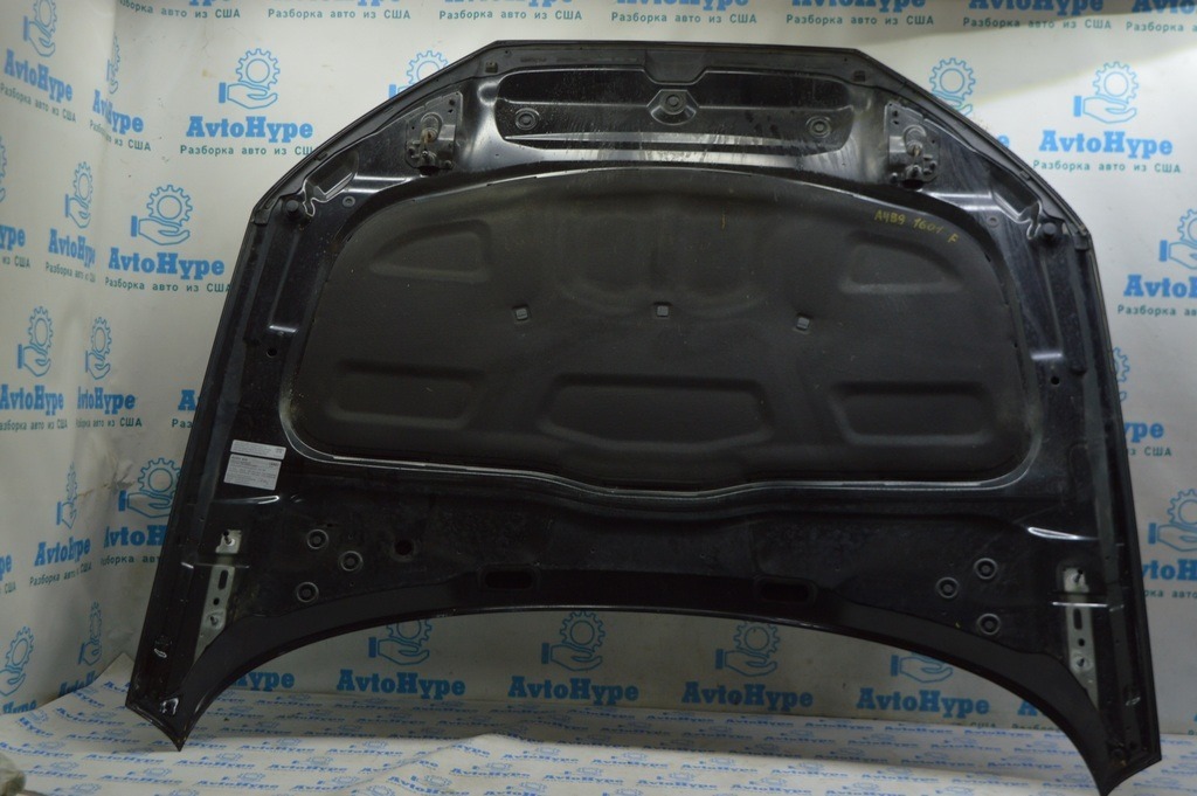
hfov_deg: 38.9
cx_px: 598
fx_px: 1694
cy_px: 398
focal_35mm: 51
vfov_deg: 26.4
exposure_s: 1/40
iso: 400
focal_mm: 34
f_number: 5.6
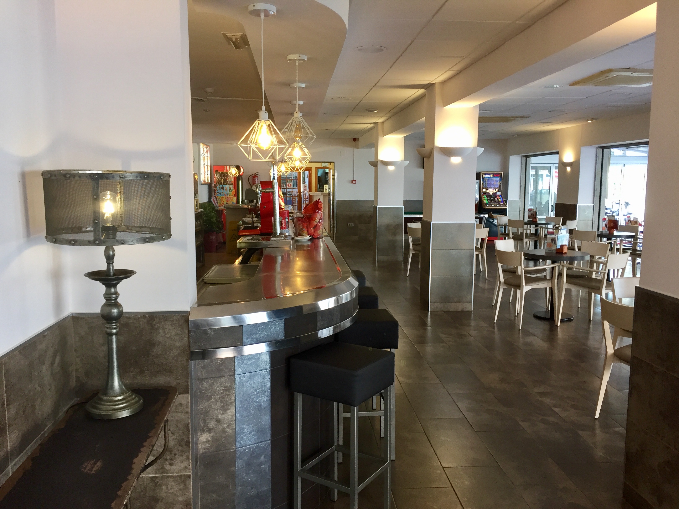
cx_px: 340
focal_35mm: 29
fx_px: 569
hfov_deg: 61.7
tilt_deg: -6.5
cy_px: 254
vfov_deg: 48.2
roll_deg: -0.4
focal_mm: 4.15
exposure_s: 1/33
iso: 50
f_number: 2.2
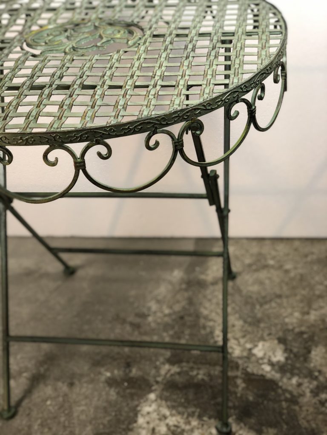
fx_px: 655
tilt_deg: -34.8
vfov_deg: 36.8
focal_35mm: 52
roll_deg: +6.2
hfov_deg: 28.0
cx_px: 164
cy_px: 218
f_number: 2.4
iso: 80
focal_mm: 6
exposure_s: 1/50
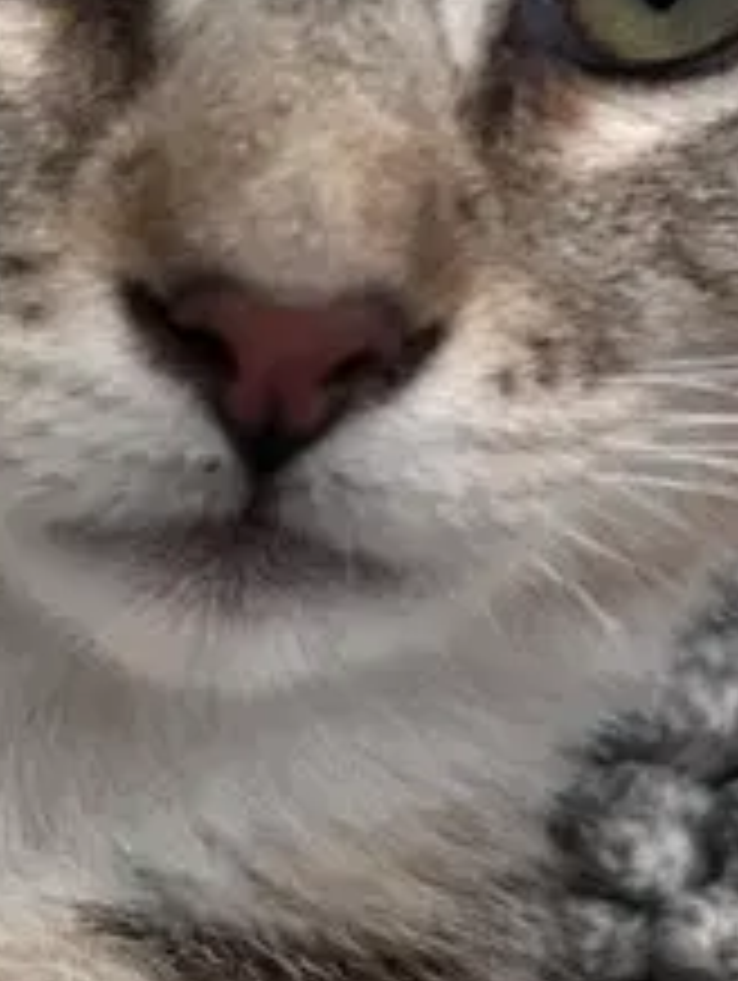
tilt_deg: -21.5
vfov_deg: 16.5
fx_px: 3376
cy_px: 472
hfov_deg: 12.4
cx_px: 108
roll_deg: +16.4
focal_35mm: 119
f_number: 1.5
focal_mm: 5.7
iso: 500
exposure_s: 1/60
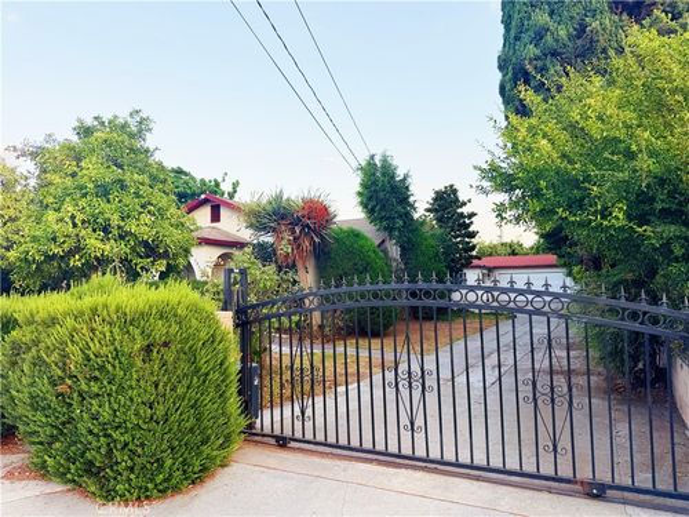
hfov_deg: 71.6
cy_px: 258
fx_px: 478
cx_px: 344
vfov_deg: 56.8
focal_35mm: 24
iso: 80
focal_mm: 6.76
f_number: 1.78
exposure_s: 1/351
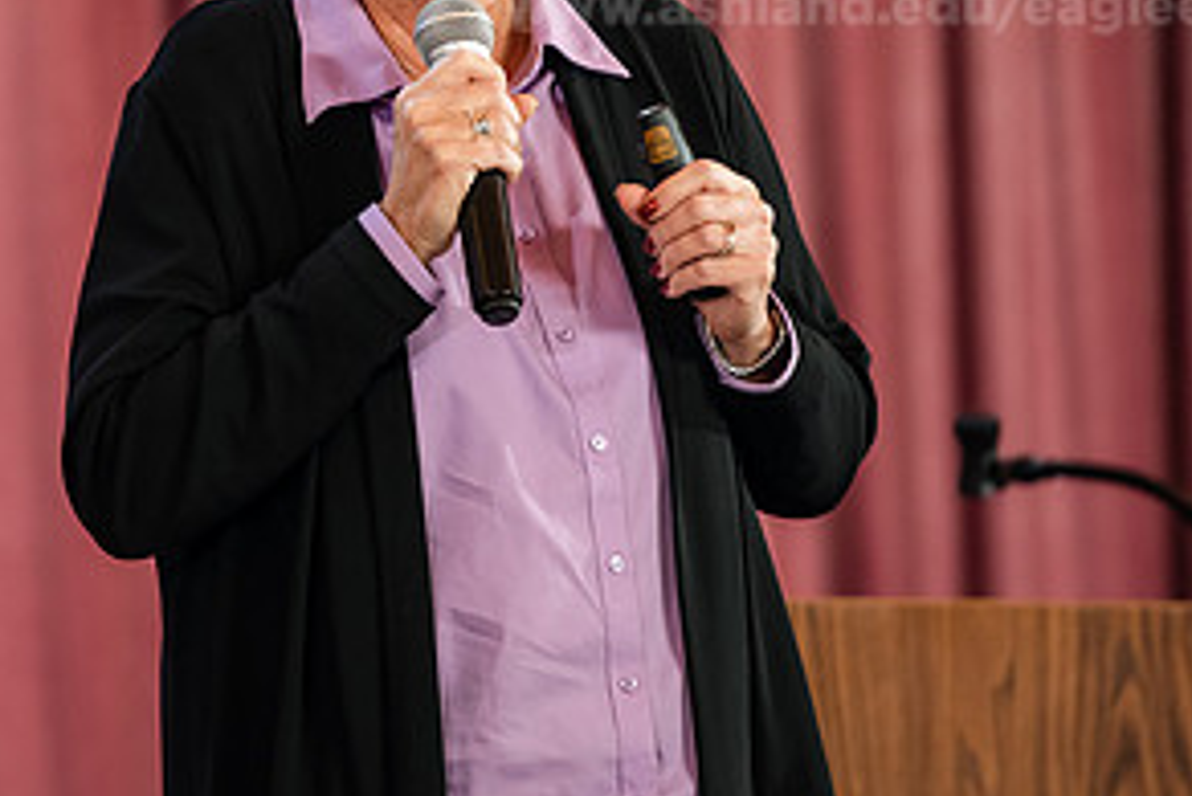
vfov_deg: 3.6
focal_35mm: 378
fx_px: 12522
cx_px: 318
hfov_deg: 5.4
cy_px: 92
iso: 1600
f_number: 3.2
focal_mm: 190
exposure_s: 1/200
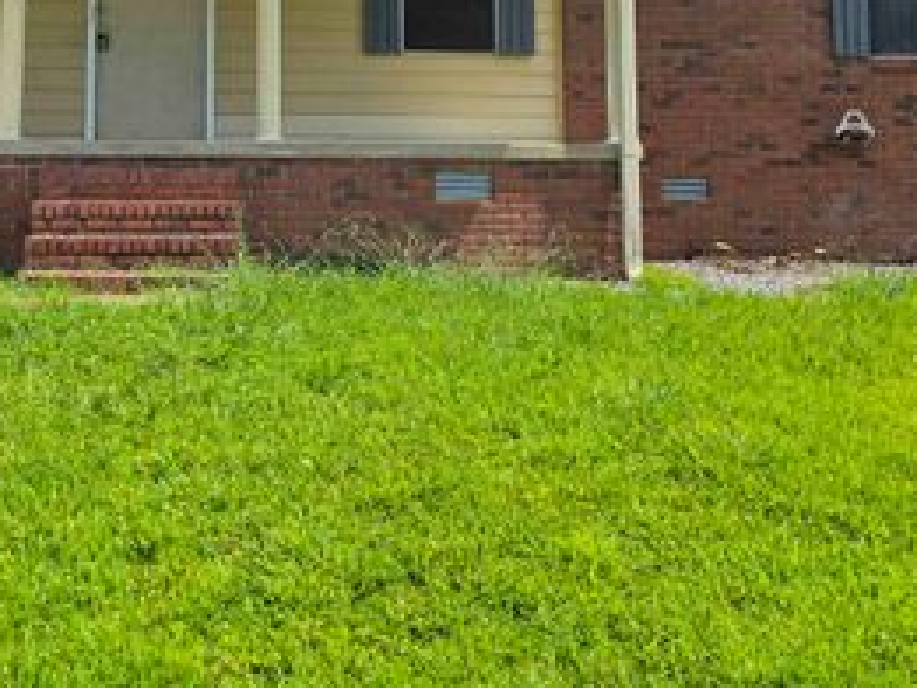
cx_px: 330
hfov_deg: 42.5
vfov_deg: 31.5
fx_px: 1166
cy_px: 79
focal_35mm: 44
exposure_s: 1/5775
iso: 64
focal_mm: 6.5
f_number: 1.4
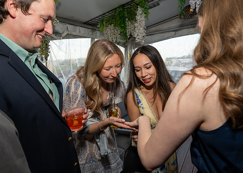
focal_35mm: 26
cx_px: 113
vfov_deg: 51.7
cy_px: 89
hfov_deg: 68.2
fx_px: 179
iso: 640
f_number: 7.1
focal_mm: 24
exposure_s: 1/250
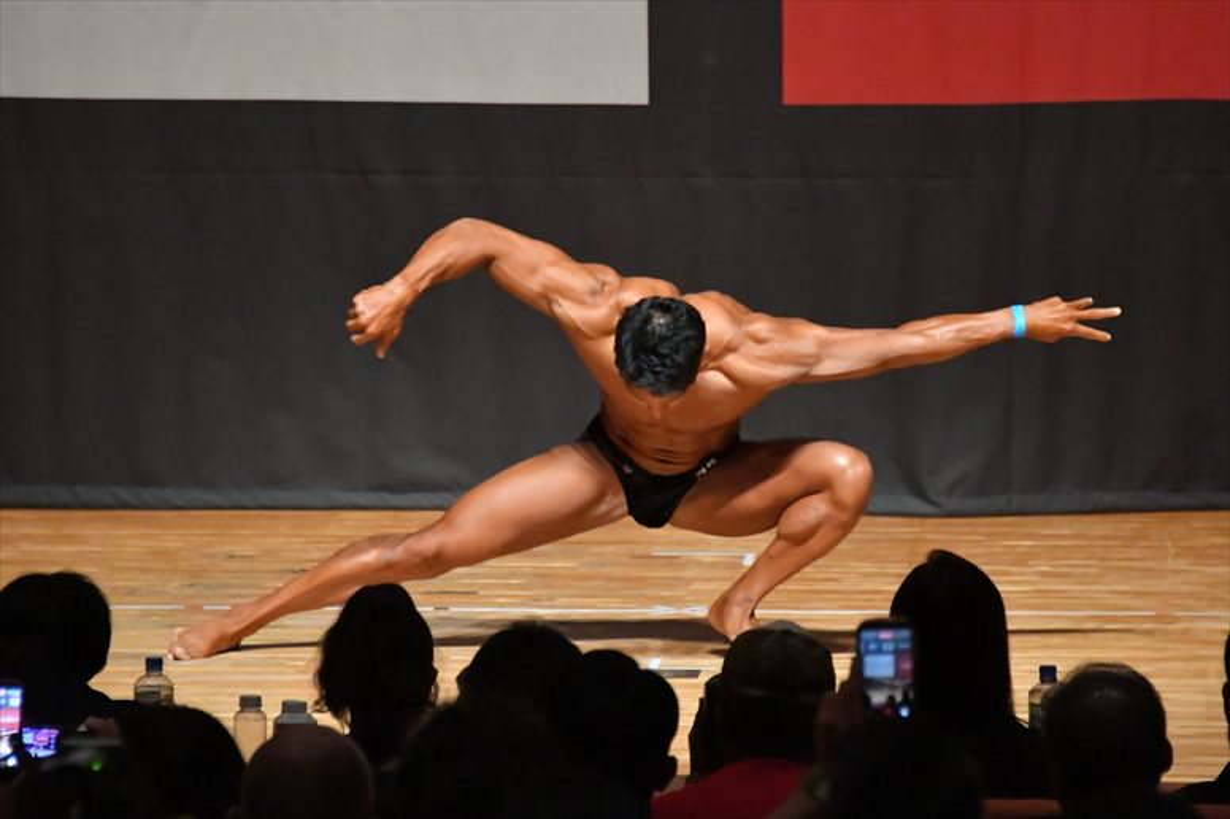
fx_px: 11782
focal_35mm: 345
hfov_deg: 6.0
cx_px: 615
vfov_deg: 4.0
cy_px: 410
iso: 12800
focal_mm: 230
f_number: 5.6
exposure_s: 1/400
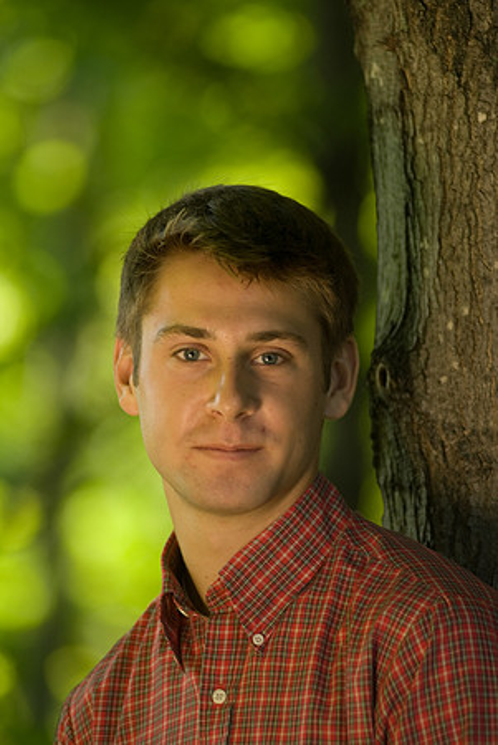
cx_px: 249
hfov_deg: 4.6
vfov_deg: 6.9
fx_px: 6210
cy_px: 372
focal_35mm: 300
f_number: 2.8
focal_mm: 200
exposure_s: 1/160
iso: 200
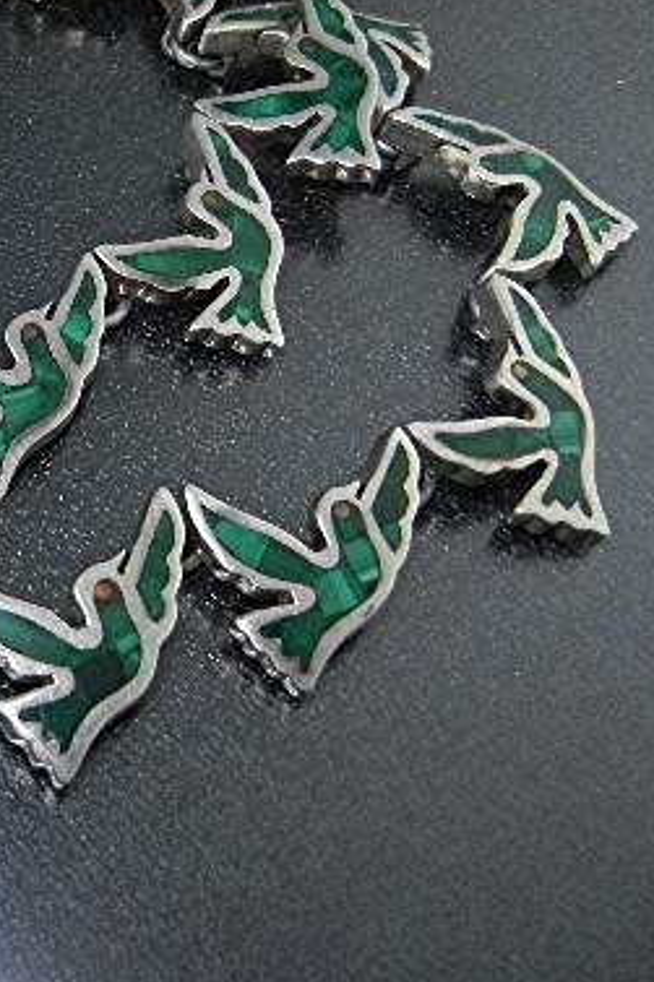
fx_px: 1636
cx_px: -112
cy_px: 386
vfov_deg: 33.3
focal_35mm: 60
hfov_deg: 21.2
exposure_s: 1/30
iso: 675
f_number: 7.2
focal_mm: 6.2
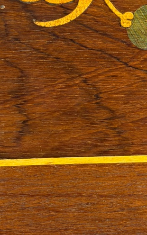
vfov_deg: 16.9
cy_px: 59
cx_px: 105
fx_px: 788
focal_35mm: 123
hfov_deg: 10.6
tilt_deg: -63.0
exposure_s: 1/25
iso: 640
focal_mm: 6.76
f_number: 1.78
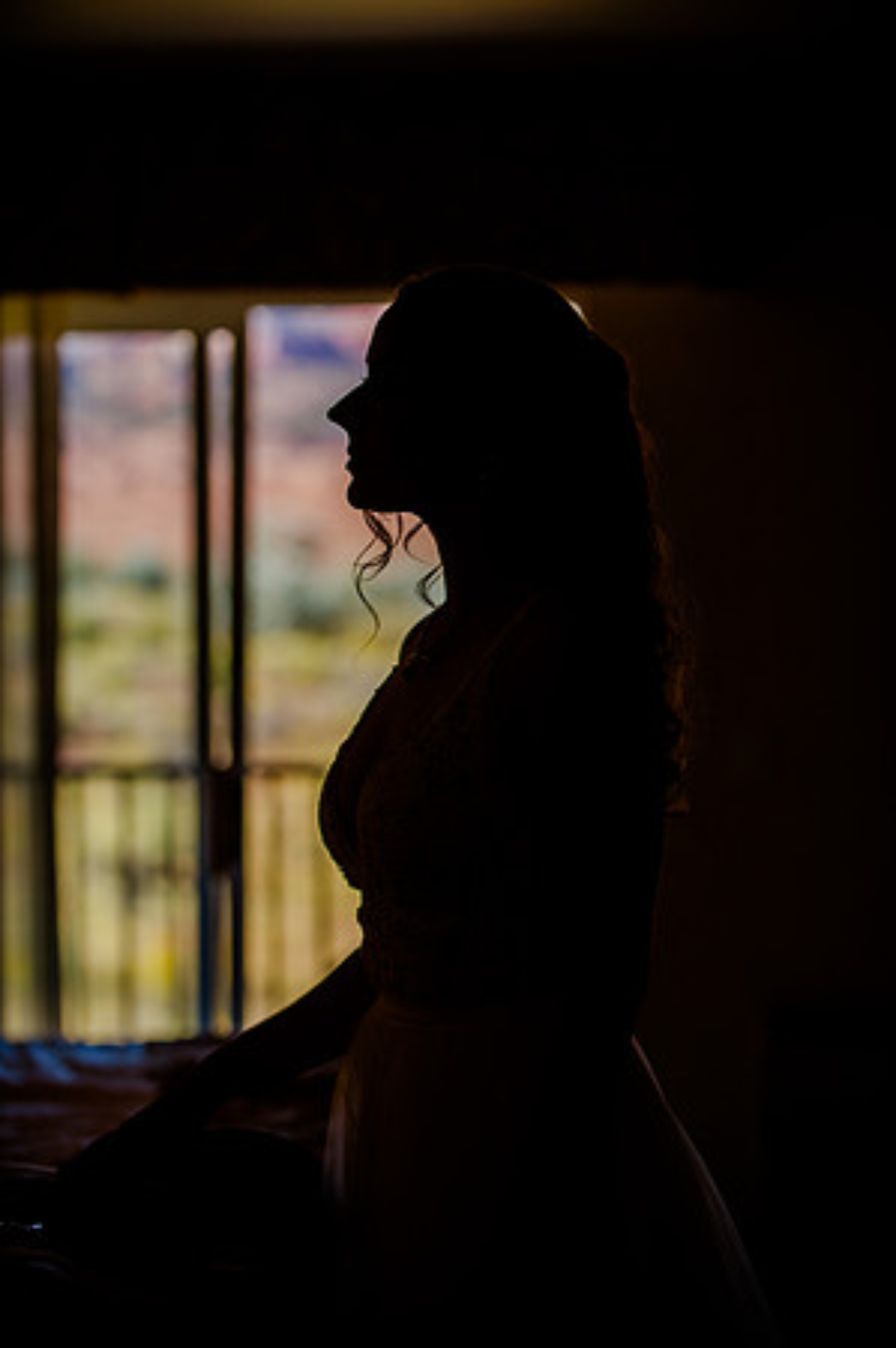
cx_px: 448
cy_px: 674
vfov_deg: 20.8
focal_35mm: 98
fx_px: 3667
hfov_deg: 13.9
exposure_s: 1/500
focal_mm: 98
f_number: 2.8
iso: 200
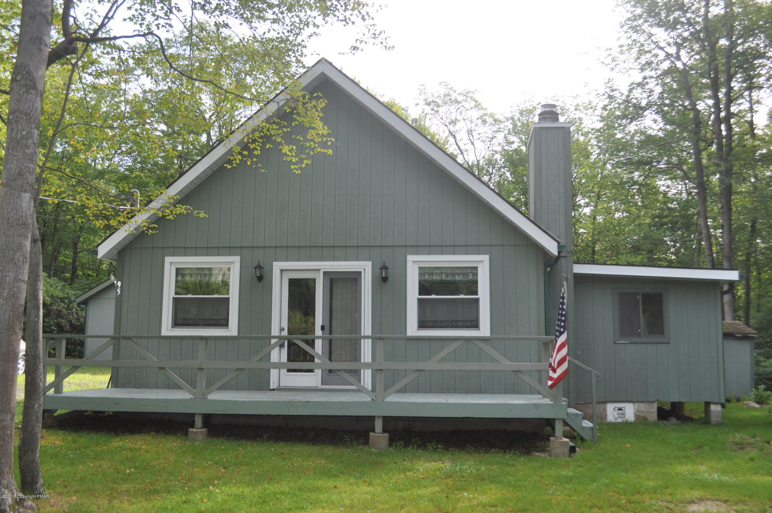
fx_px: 707
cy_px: 256
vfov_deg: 39.9
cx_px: 386
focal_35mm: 33
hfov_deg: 57.3
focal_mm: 22
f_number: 6.3
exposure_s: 1/200
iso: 200
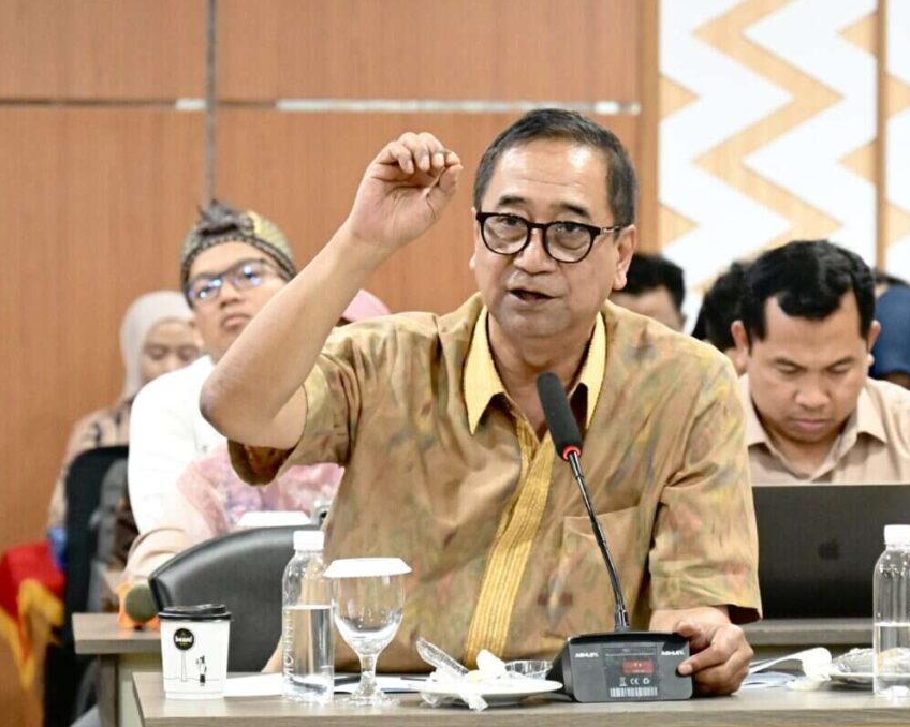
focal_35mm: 204
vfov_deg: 7.6
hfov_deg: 9.5
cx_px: 519
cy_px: 363
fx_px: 5493
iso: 9000
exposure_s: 1/60
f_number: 6.3
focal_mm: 120
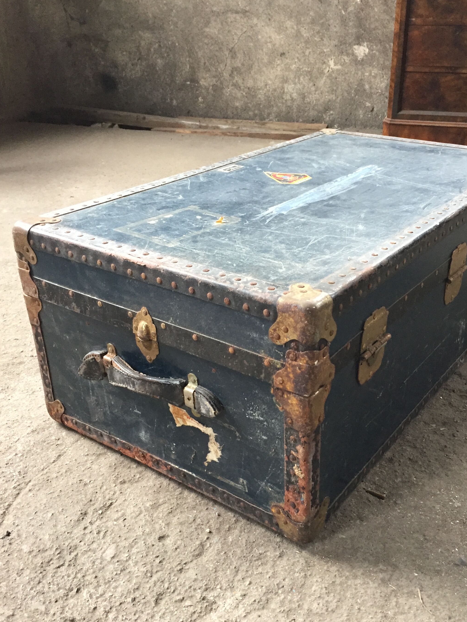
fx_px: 630
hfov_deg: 40.5
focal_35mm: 35
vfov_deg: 52.6
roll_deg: +0.6
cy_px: 322
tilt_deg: -26.8
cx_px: 276
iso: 200
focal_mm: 4.15
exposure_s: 1/33
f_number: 2.2
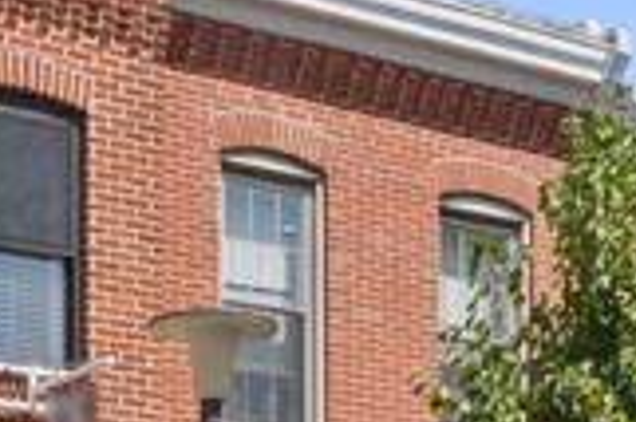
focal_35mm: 102
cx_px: 95
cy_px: 641
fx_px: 1800
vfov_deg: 12.7
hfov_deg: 19.7
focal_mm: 16
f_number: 16
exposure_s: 1/25
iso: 160
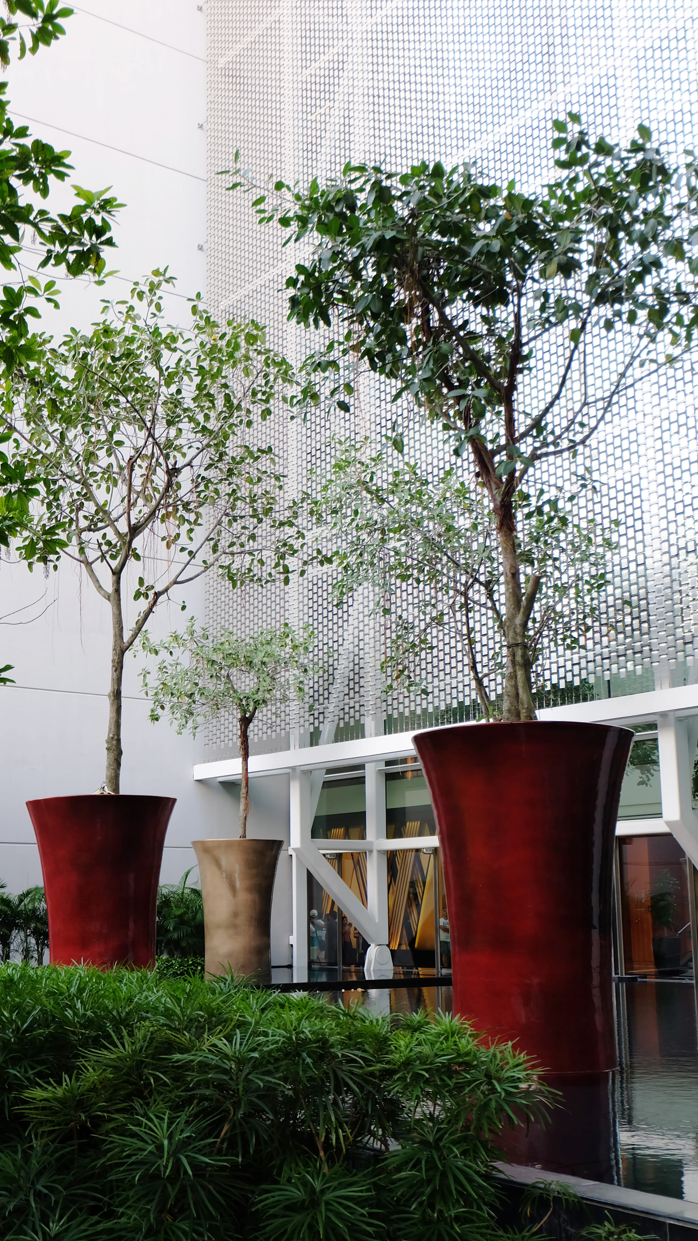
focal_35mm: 40
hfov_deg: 29.7
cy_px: 618
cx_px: 291
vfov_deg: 50.5
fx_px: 1316
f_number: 4.5
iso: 400
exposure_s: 1/42
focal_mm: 25.6
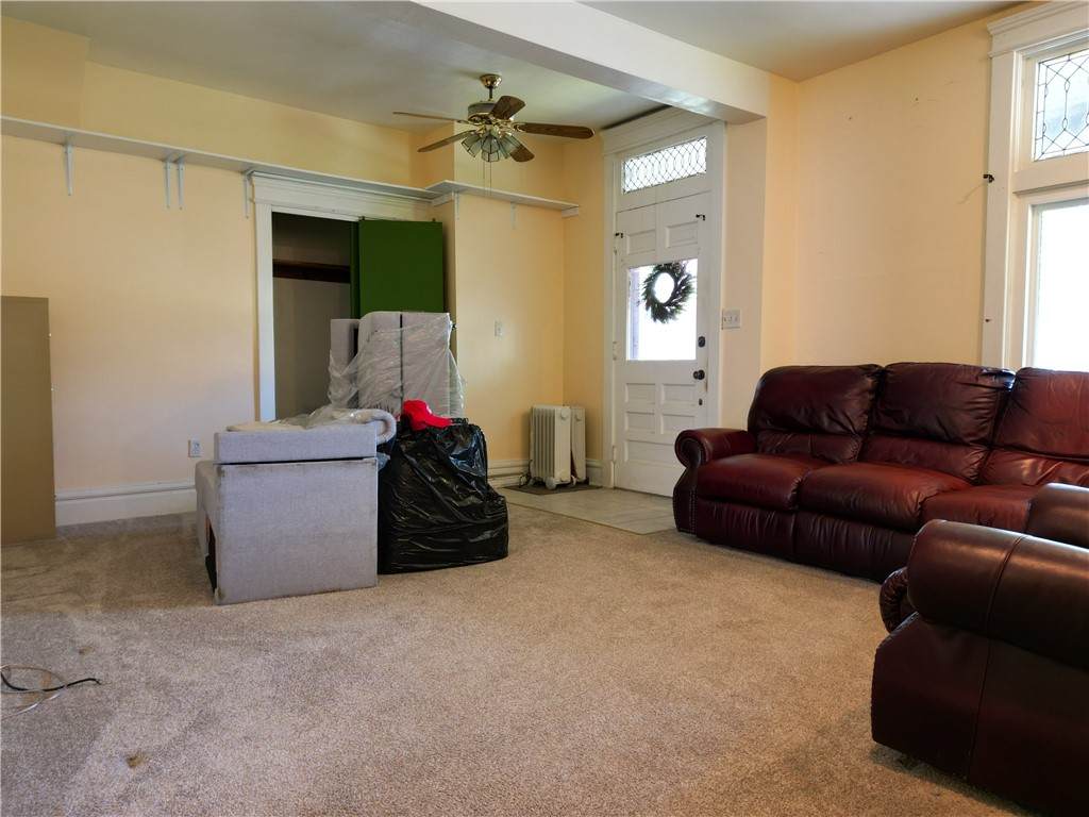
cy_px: 408
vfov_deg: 56.8
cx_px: 544
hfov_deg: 71.6
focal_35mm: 24
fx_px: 755
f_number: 1.7
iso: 100
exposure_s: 1/15
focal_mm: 6.72
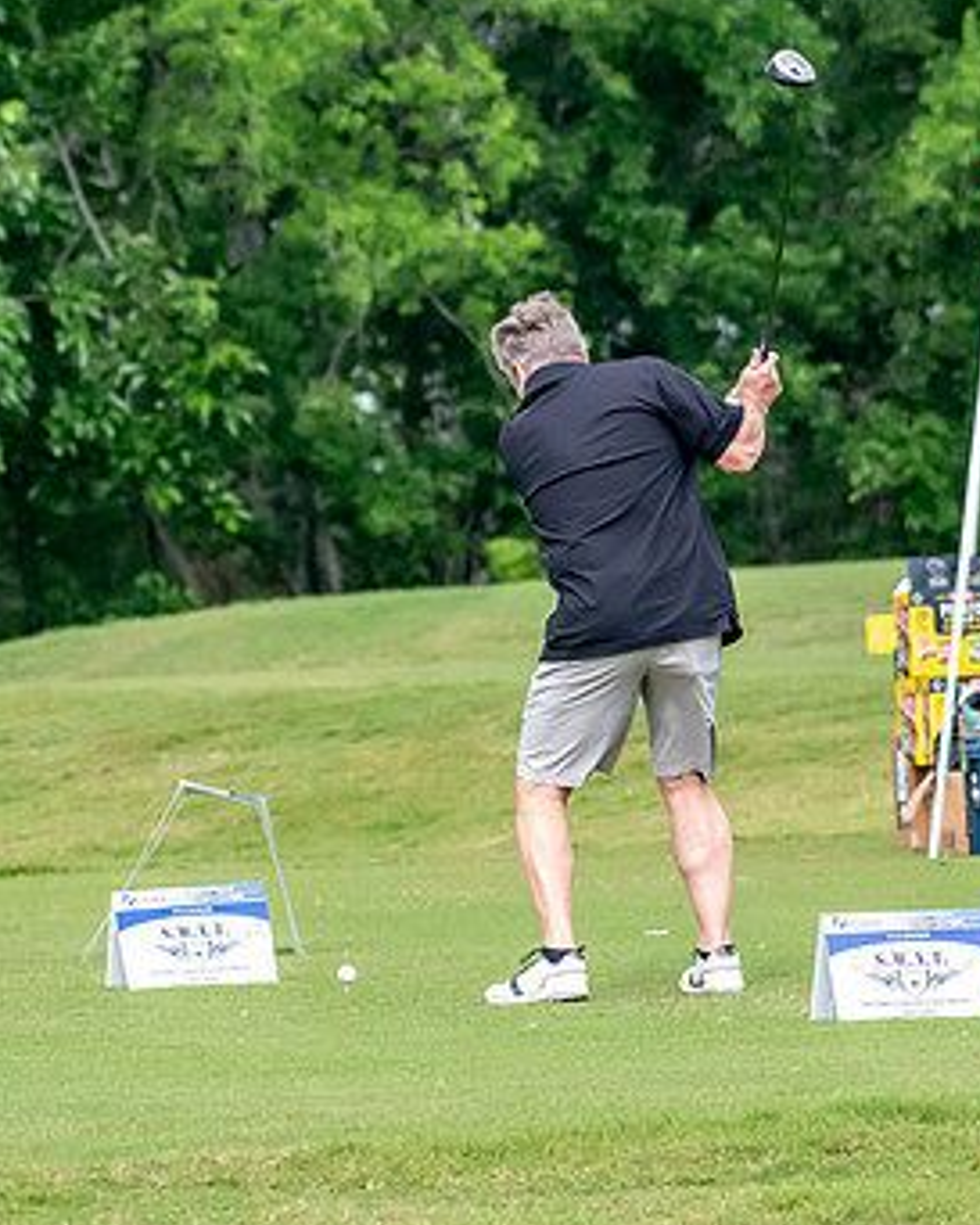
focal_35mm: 479
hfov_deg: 3.2
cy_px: 656
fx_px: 17359
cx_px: 635
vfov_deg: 4.0
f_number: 5.6
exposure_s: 1/2000
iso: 2000
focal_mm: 200
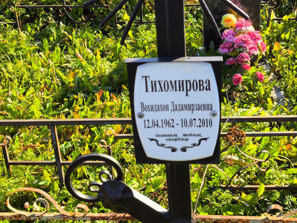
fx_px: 429
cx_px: 148
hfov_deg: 38.2
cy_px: 112
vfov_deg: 29.1
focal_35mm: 50
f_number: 1.7
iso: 50
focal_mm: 4.71
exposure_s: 1/507
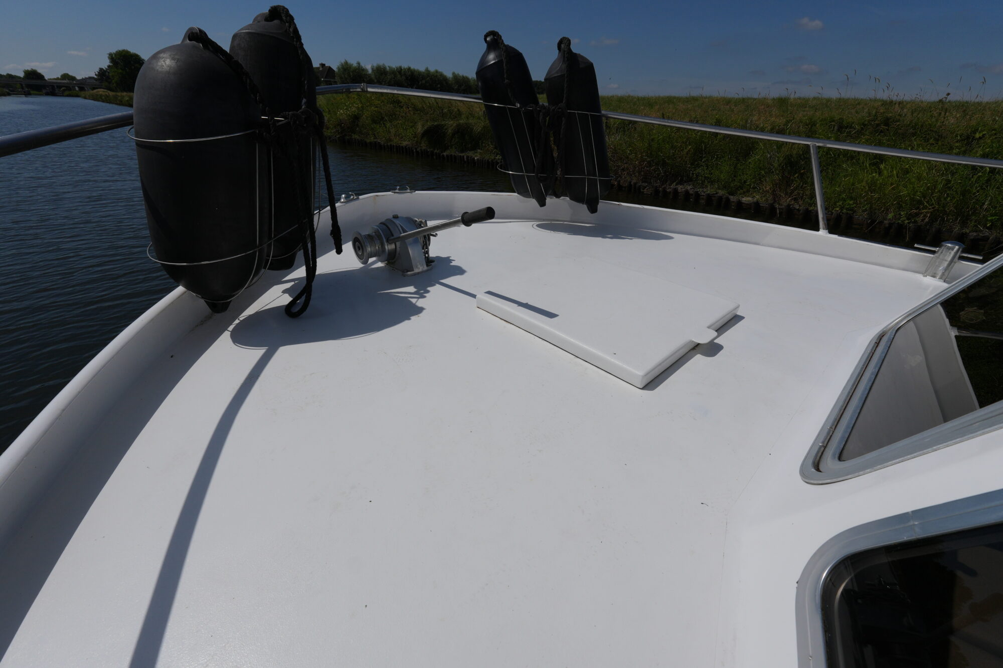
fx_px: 418
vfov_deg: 77.3
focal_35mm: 15
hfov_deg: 100.4
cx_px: 502
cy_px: 334
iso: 160
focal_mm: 10
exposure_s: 1/2500
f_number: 8
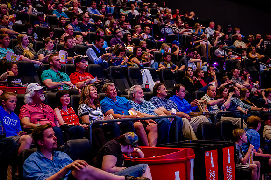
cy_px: 90
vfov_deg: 19.4
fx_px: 527
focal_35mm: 70
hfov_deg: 28.9
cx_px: 136
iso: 4000
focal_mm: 70
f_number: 2.8
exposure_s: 1/20
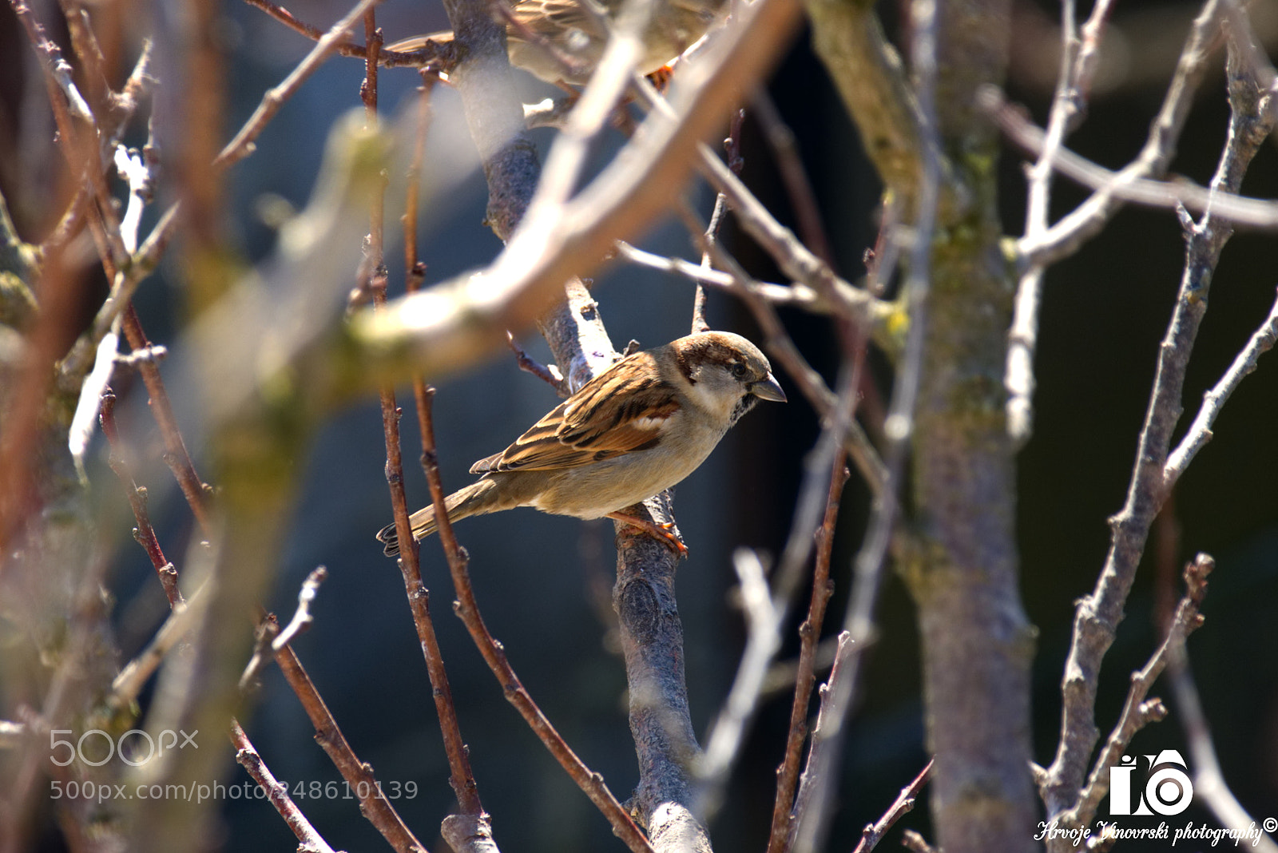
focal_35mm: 391
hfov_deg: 5.3
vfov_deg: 3.5
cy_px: 426
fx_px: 13885
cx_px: 639
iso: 125
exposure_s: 1/200
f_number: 4.5
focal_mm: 142.5
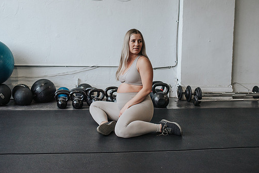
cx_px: 119
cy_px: 72
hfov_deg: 45.4
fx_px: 309
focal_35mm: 43
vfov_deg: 31.1
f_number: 3.2
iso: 800
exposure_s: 1/250
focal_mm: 35
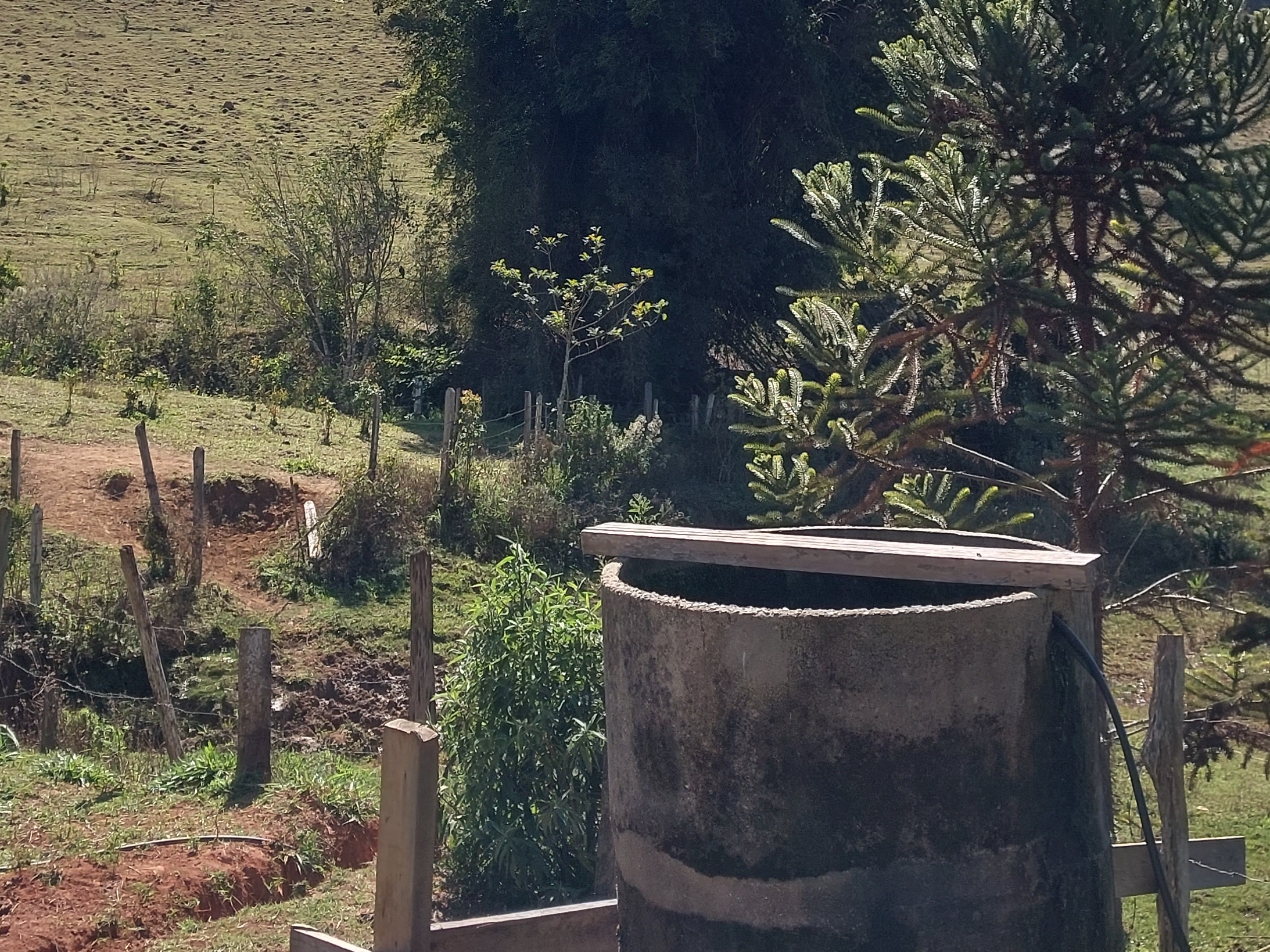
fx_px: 2054
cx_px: 564
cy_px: 82
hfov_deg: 34.3
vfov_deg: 25.2
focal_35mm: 56
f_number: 1.8
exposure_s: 1/672
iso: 20
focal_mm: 4.6
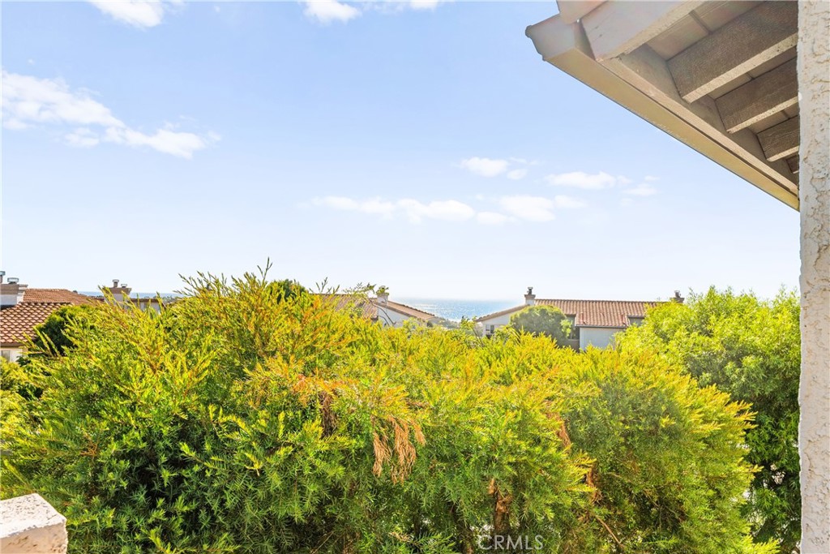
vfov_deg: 53.1
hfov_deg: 73.7
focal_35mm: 24
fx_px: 553
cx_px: 415
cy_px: 277
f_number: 8
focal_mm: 24
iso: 250
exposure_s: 1/2500
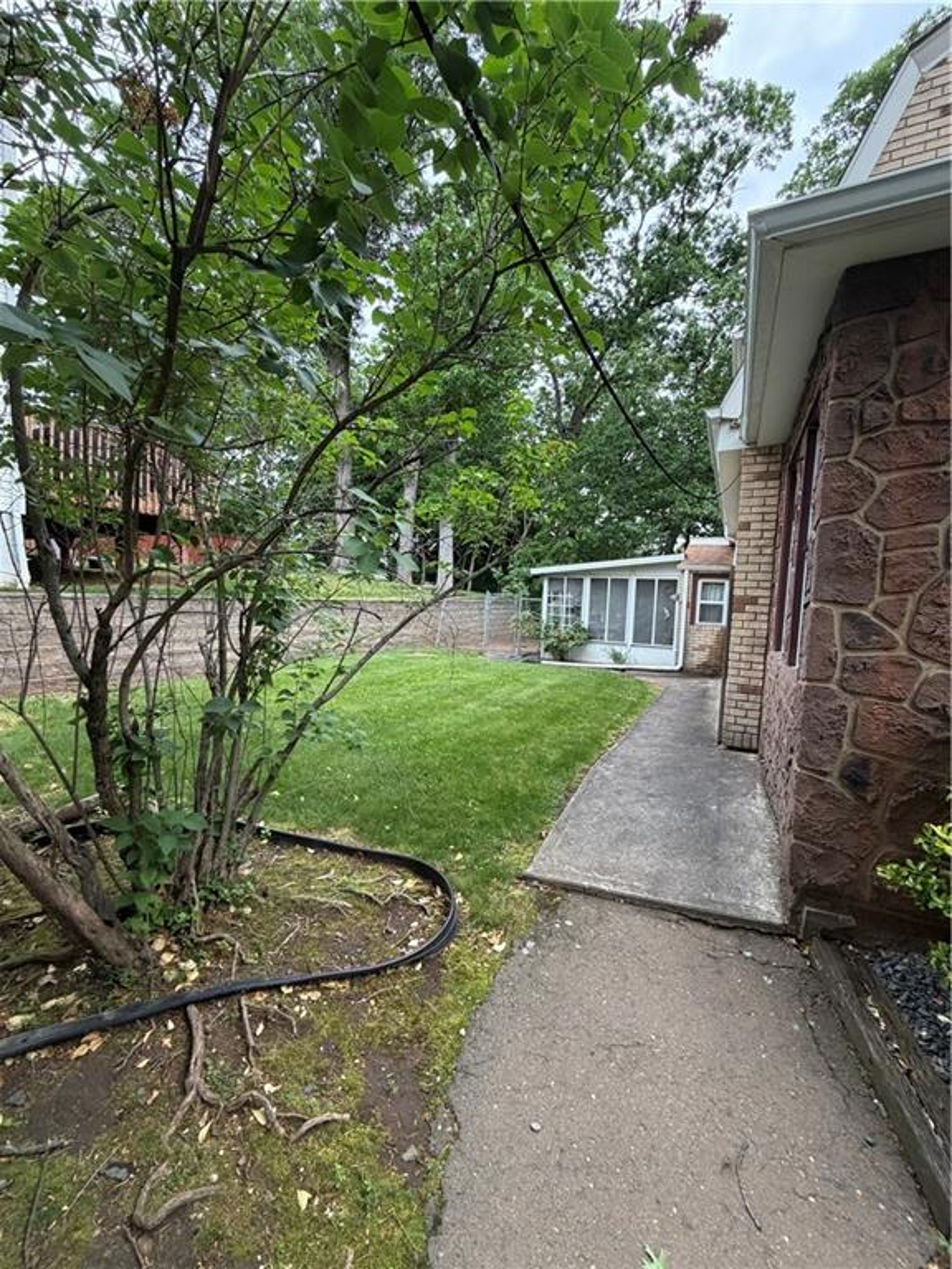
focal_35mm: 14
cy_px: 634
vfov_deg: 102.1
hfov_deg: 85.7
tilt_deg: -5.3
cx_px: 476
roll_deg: -2.3
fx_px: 513
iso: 250
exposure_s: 1/121
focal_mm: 2.22
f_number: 2.2
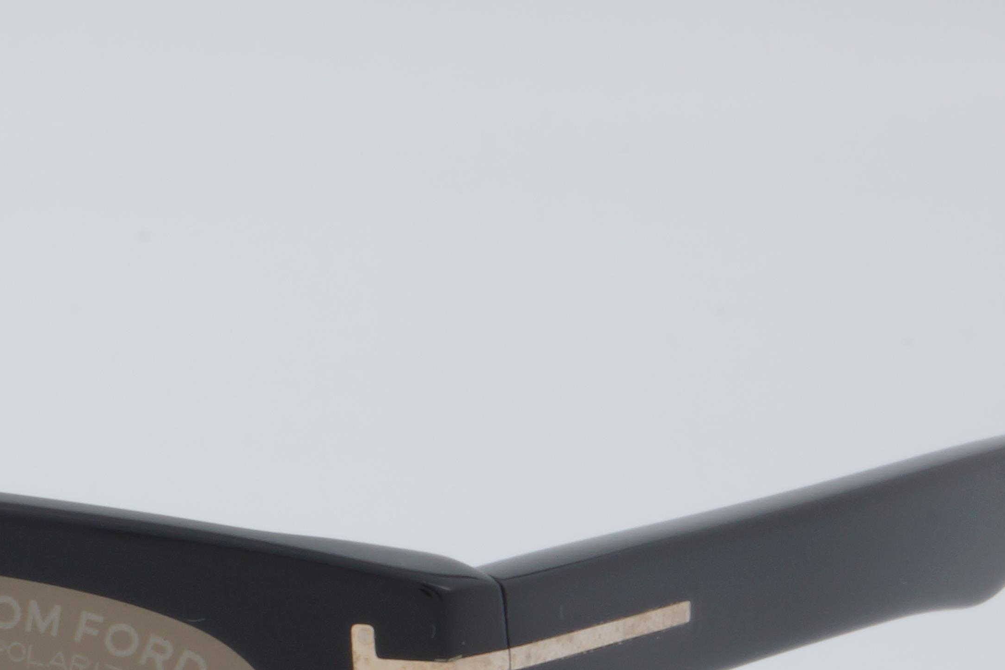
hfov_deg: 9.8
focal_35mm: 207
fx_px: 5778
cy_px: 784
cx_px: -96
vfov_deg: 6.6
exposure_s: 1/4
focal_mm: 50
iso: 100
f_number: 32
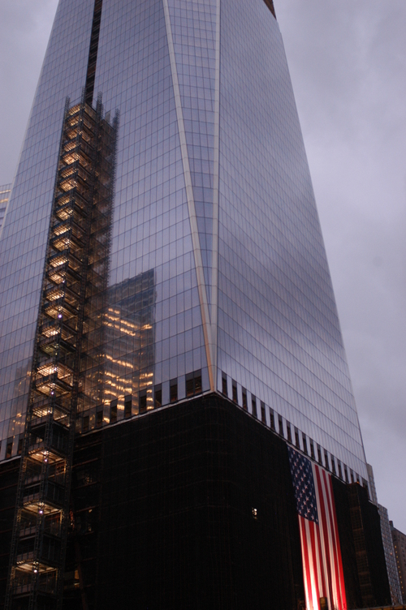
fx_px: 712
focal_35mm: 42
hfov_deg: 31.8
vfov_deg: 46.4
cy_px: 305
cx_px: 203
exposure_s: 1/30
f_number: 3.5
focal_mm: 28
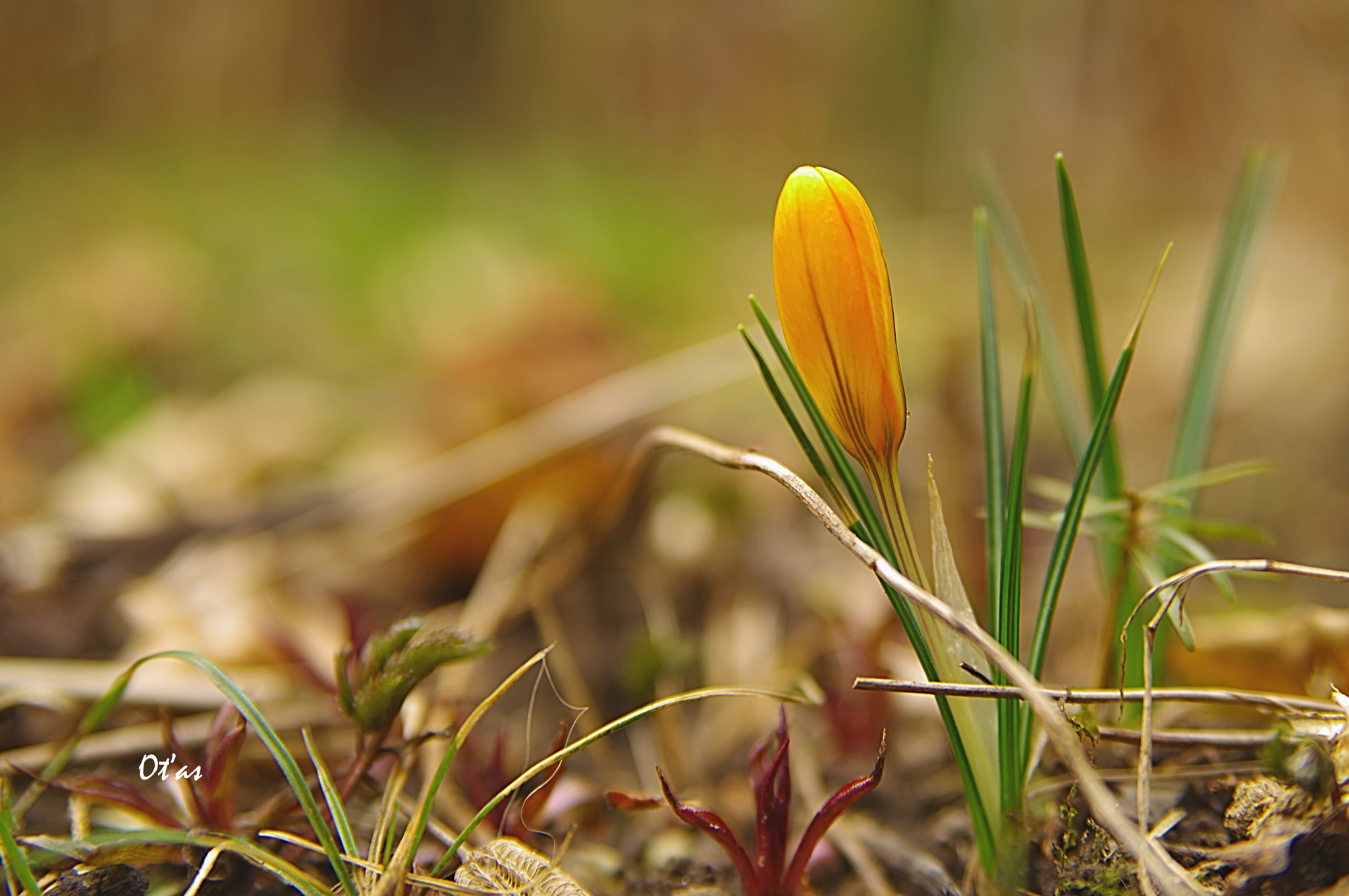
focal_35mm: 75
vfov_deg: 18.1
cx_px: 674
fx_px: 2807
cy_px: 448
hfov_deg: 27.0
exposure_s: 1/13
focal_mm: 75
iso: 100
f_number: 3.5
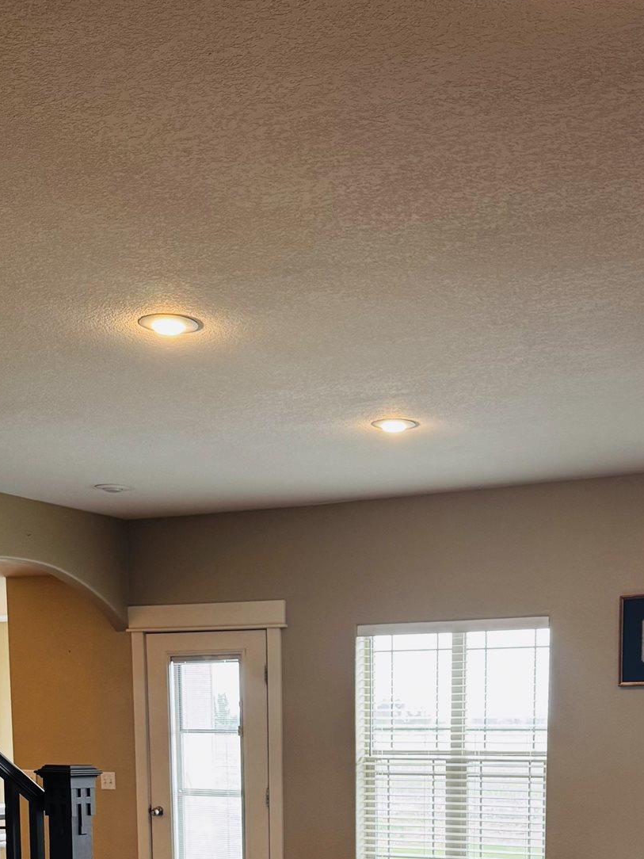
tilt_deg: -7.7
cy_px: 877
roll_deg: +0.2
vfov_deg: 33.9
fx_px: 1265
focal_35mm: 51
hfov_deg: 28.5
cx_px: 395
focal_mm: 6.76
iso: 125
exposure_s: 1/60
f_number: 1.78
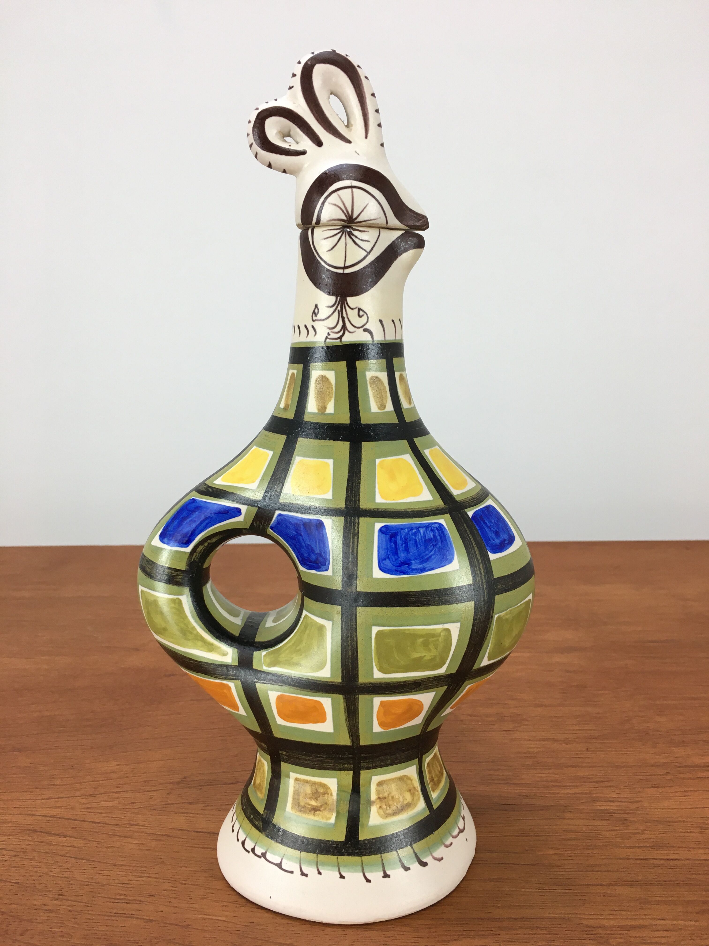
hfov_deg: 48.2
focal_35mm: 29
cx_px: 354
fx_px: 792
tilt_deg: -12.4
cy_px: 473
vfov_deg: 61.7
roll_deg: +1.0
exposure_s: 1/33
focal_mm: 4.15
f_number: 2.2
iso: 32
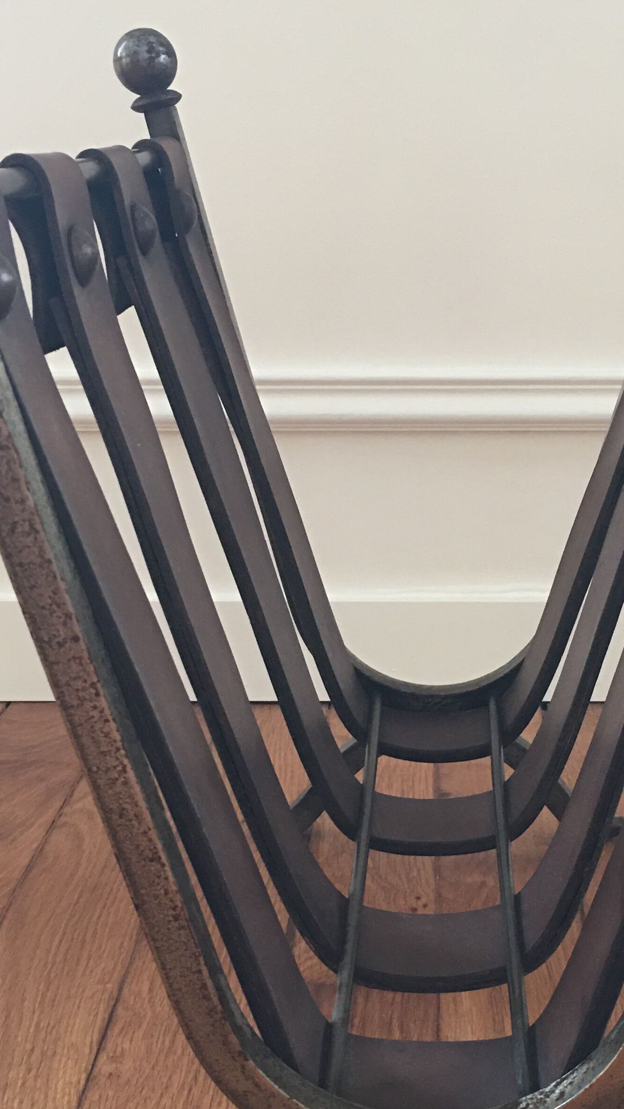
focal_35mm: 54
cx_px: 409
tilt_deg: -16.9
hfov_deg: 22.1
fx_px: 1588
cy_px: 636
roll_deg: -0.2
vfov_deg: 38.4
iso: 80
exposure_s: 1/17
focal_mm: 4.15
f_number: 2.2
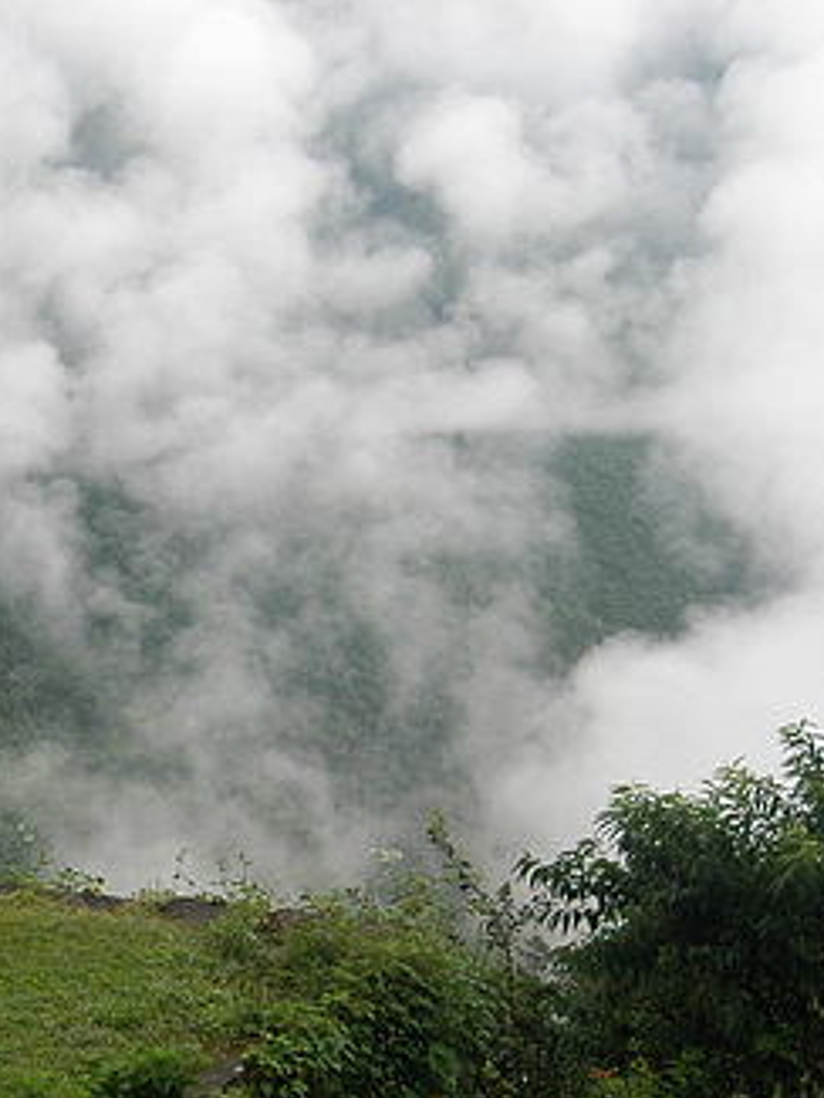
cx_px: 30
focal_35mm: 62
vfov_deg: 30.8
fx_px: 1967
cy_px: 782
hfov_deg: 22.9
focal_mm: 20
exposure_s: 1/200
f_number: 4
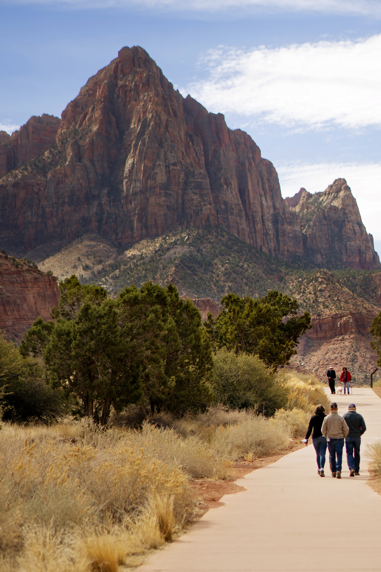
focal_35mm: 93
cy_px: 289
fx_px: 1475
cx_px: 230
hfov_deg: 14.7
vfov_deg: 21.9
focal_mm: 50
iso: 100
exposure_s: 1/4000
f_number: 1.8
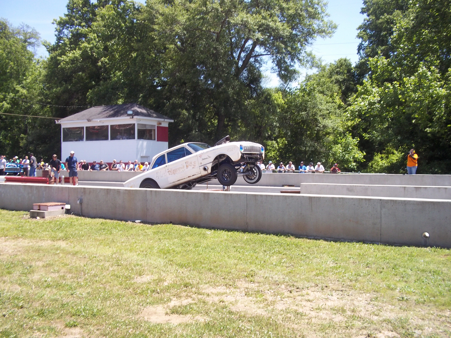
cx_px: 226
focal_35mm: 36
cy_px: 169
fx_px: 469
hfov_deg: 51.4
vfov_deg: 39.7
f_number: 3.1
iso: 80
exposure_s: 1/400
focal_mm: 6.5
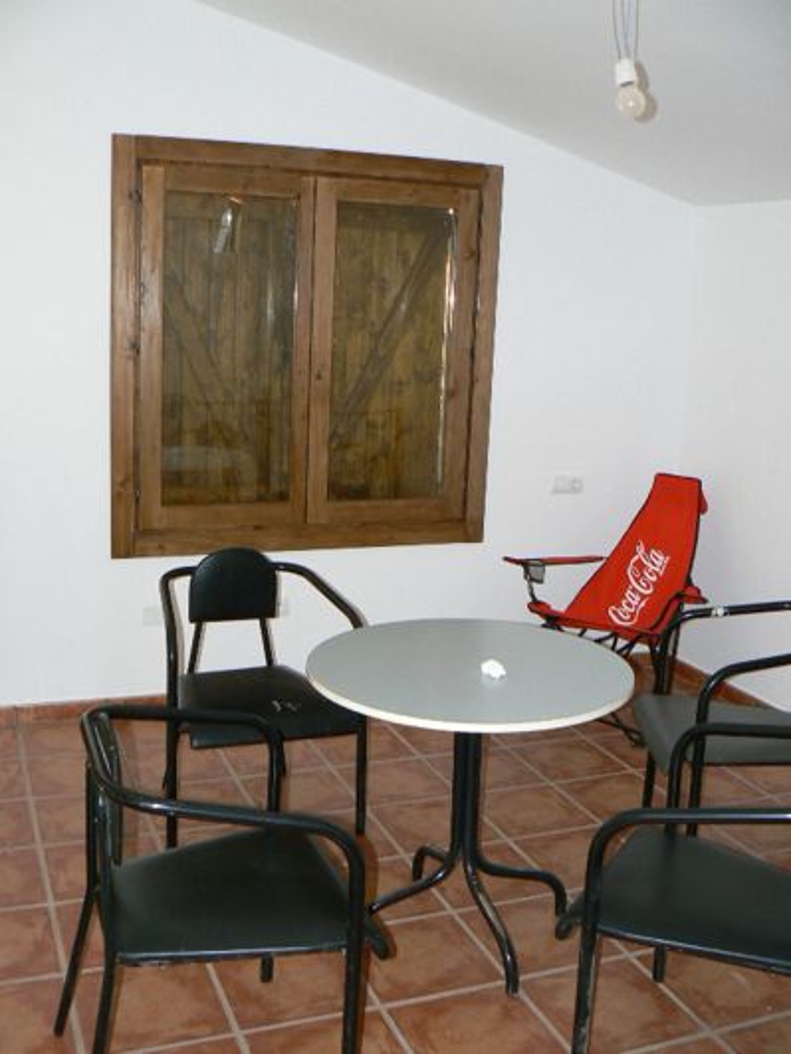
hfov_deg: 39.7
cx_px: 396
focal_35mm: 36
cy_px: 527
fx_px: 1097
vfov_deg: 51.4
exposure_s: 1/30
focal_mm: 6
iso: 125
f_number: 2.8
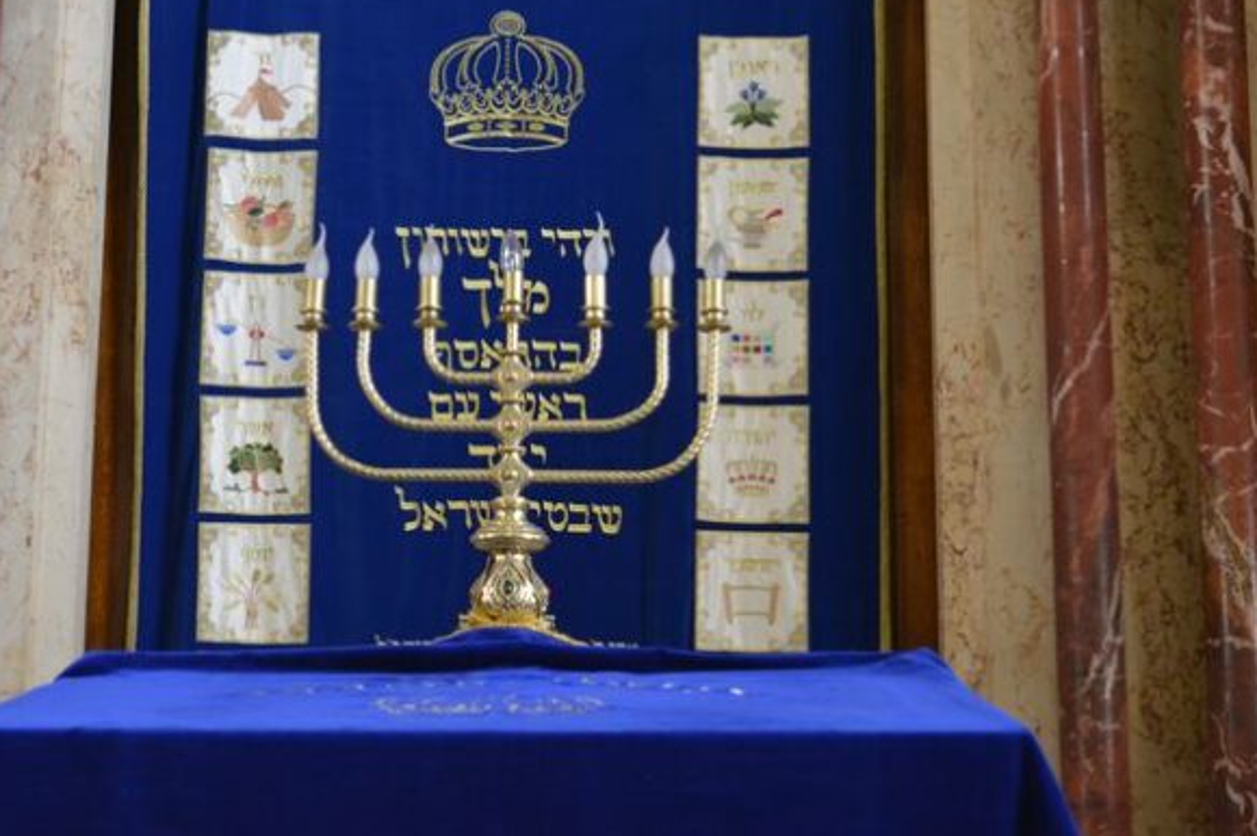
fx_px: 2512
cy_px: 371
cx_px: 527
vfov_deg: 18.9
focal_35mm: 72
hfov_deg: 28.0
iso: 1800
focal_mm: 40
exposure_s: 1/30
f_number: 4.8
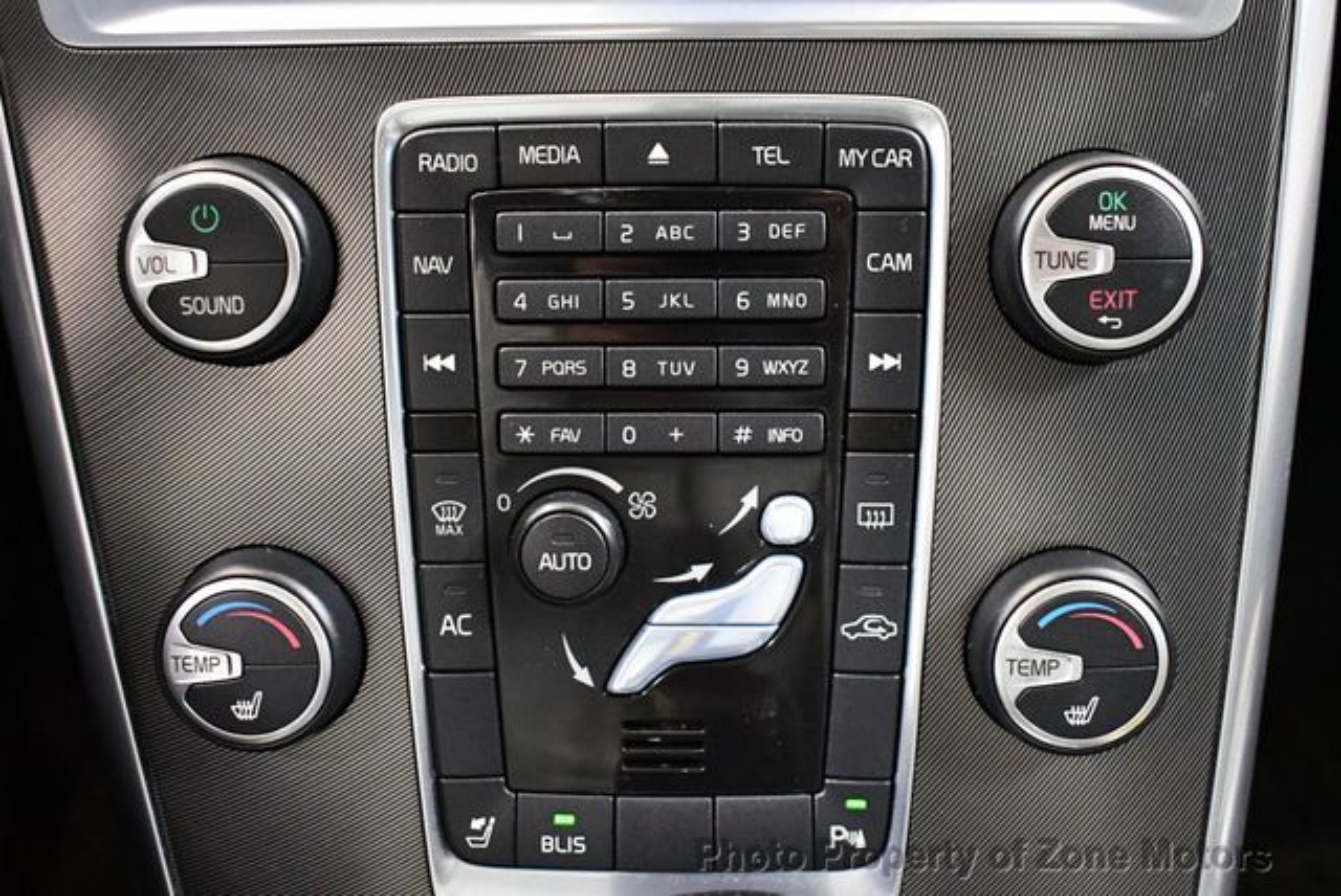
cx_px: 670
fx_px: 1640
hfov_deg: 44.5
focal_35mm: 44
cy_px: 448
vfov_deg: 30.6
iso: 6400
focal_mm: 22
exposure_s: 1/60
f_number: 3.8
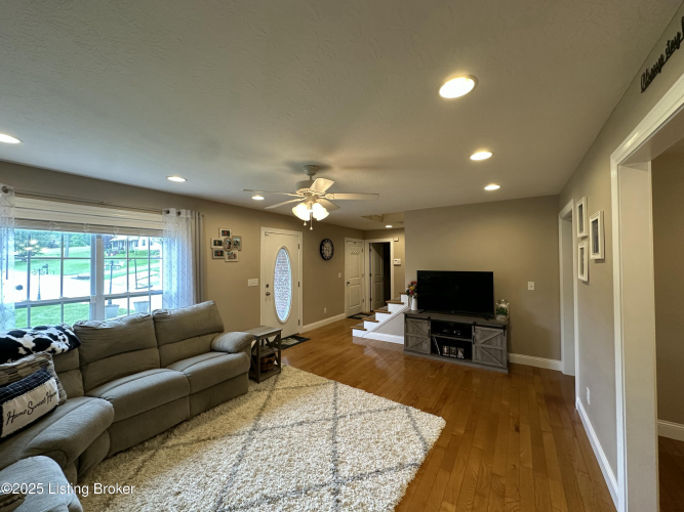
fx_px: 277
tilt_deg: -0.2
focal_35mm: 14
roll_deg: -0.2
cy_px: 256
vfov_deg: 85.7
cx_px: 342
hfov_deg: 102.1
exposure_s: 1/60
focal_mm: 2.22
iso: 160
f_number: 2.2
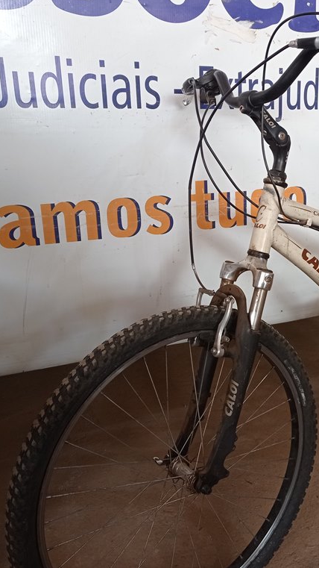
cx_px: 261
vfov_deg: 49.4
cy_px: 283
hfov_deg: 28.3
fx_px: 617
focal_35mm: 41
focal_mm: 4.7
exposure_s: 1/60
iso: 110
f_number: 1.79
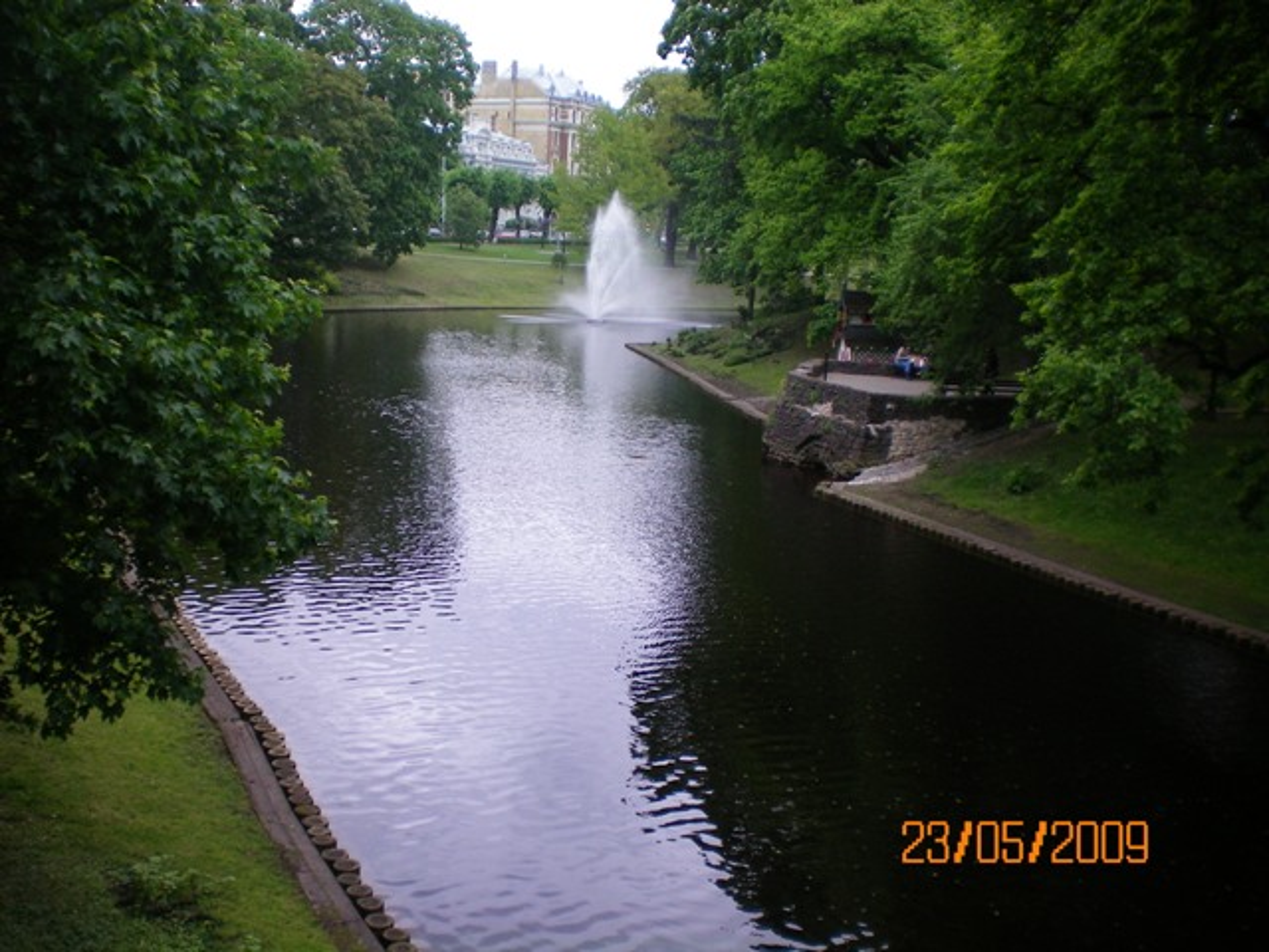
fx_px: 1393
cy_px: 476
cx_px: 634
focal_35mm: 38
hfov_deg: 49.0
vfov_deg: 37.7
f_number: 3.1
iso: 64
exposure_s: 1/250
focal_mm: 6.3
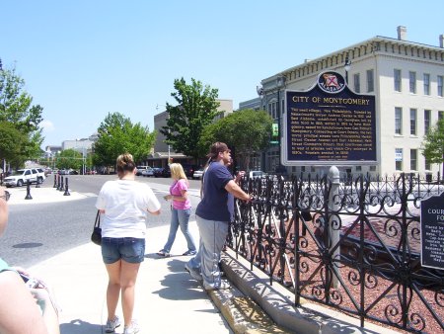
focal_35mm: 34
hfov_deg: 53.9
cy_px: 167
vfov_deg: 41.8
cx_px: 222
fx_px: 436
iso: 80
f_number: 4.8
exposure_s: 1/350
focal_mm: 5.6
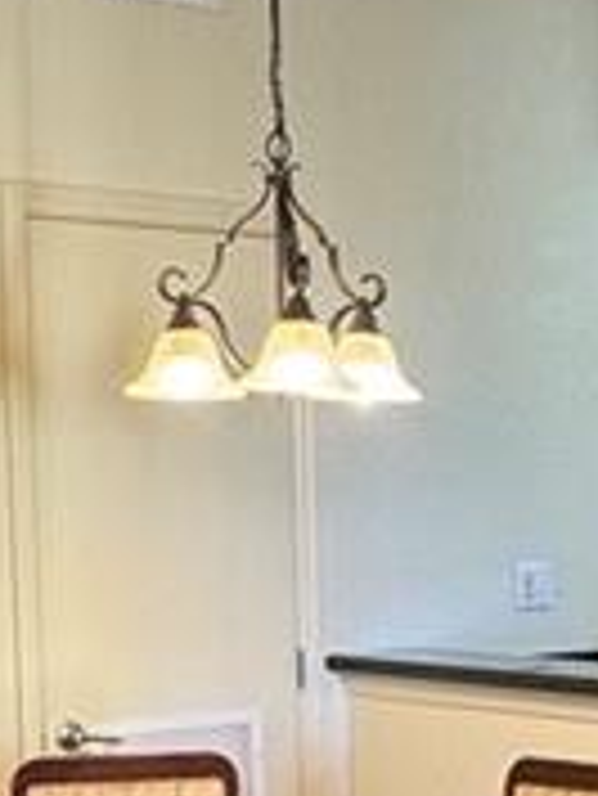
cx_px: 688
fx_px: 2186
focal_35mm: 95
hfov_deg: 15.1
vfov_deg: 20.3
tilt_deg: -5.3
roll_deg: +0.8
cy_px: 688
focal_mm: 2.22
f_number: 2.2
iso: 160
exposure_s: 1/60
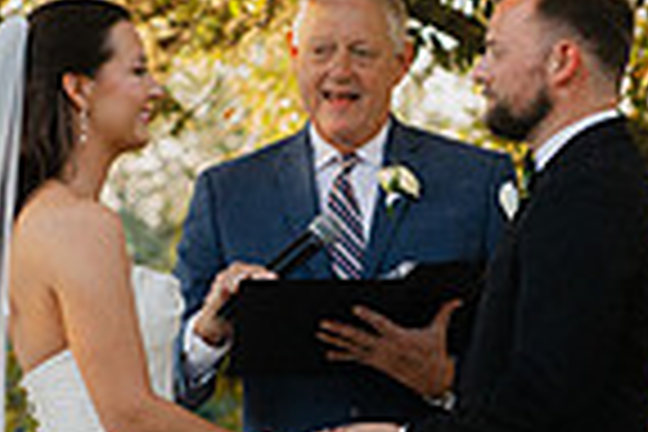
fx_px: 7919
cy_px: 339
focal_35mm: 440
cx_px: 364
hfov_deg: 4.7
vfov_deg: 3.1
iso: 400
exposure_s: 1/500
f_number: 4
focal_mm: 95
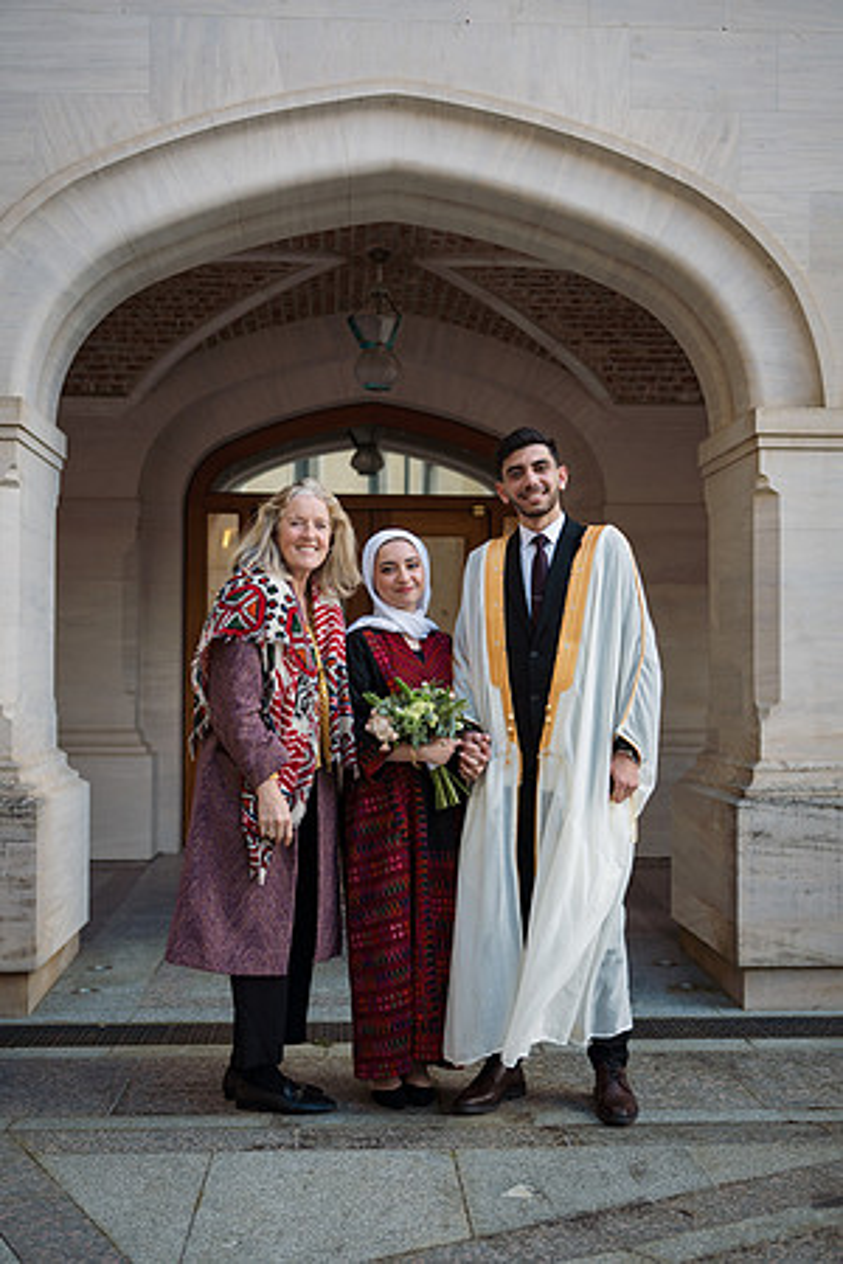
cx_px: 422
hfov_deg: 33.4
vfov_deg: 48.5
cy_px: 632
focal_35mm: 40
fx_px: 1405
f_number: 3.2
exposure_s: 1/500
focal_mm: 40
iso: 200
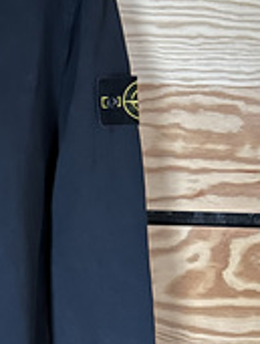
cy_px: 185
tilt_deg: -9.5
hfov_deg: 18.9
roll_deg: -2.7
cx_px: -112
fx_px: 698
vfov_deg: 27.7
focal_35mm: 70
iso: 1250
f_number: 1.78
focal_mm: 6.86
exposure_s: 1/9
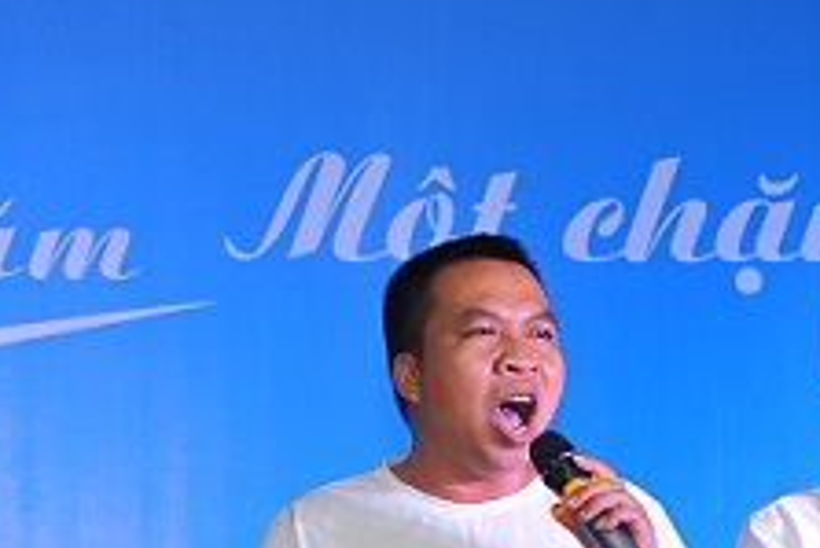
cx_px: 353
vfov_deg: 8.6
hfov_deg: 12.9
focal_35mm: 159
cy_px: 508
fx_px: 3624
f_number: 4
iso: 800
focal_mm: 52
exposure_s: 1/250
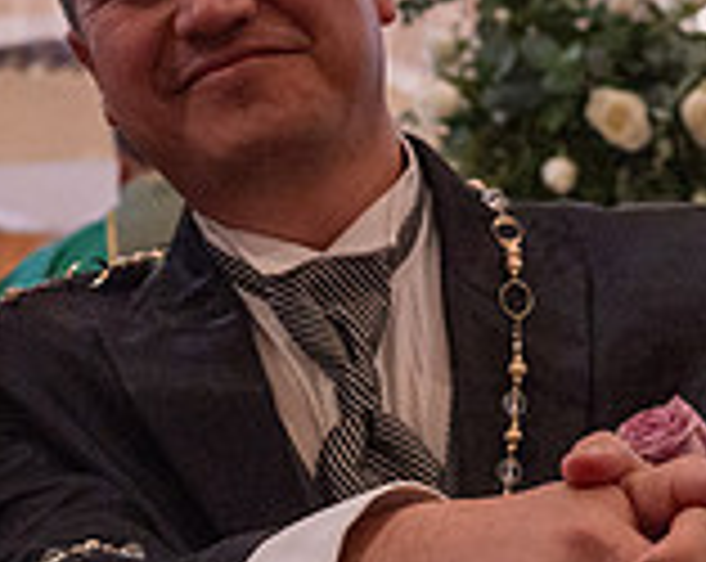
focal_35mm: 123
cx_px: 36
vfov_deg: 12.5
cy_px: 362
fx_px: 2565
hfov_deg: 15.4
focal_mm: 35
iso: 2500
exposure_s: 1/100
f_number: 5
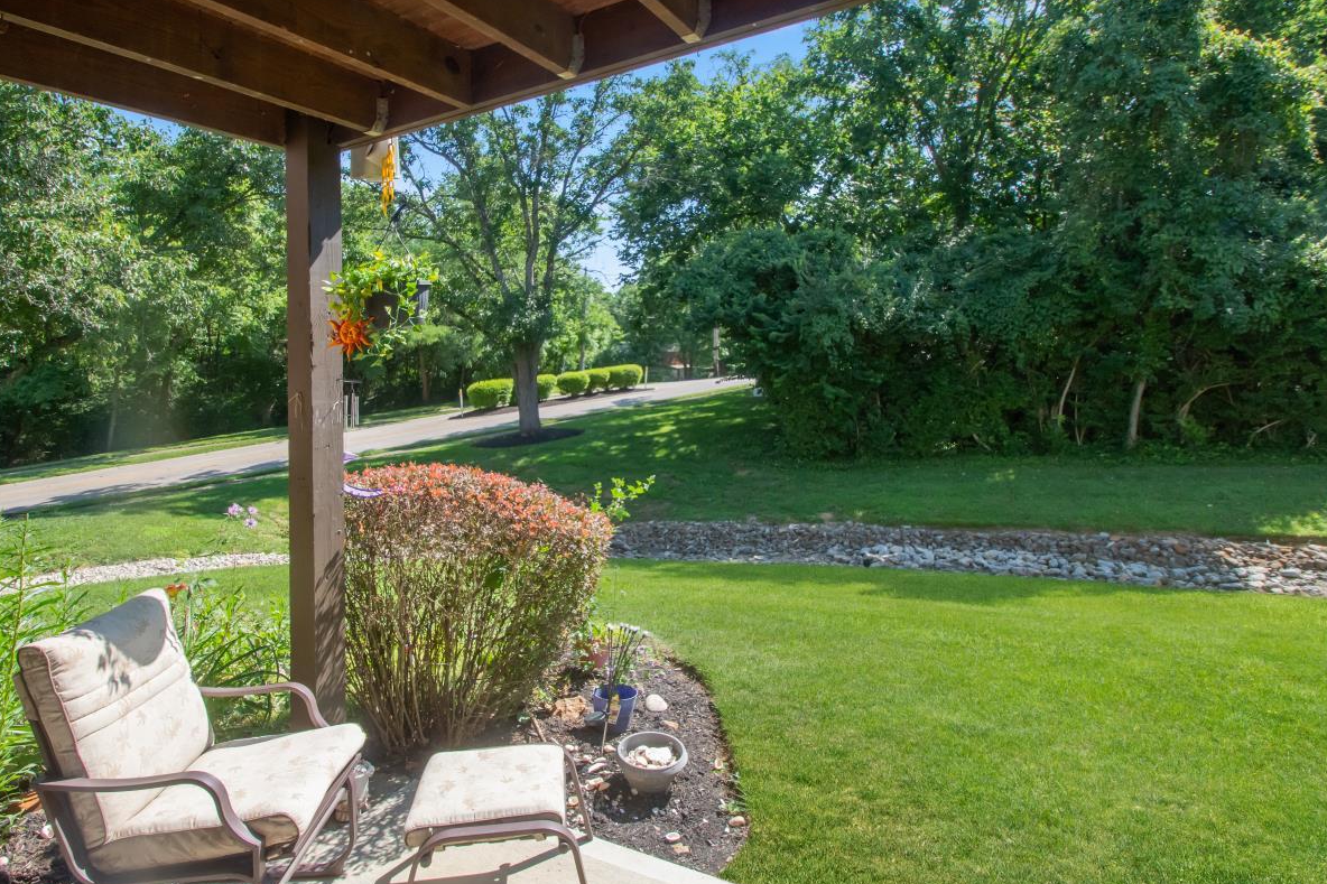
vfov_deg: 64.5
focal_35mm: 19
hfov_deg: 86.9
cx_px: 635
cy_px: 437
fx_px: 700
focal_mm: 10
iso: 500
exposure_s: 1/500
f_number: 8
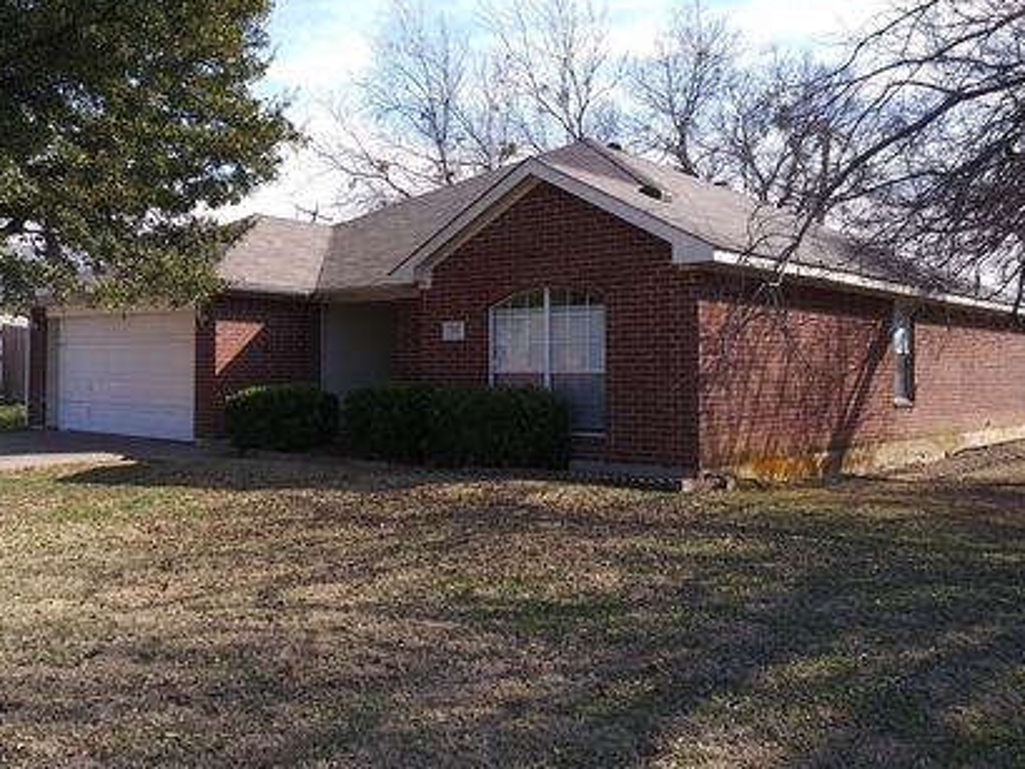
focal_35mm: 33
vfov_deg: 42.9
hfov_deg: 55.2
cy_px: 359
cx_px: 456
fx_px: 977
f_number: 2.2
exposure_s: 1/509
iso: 50
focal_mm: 3.7
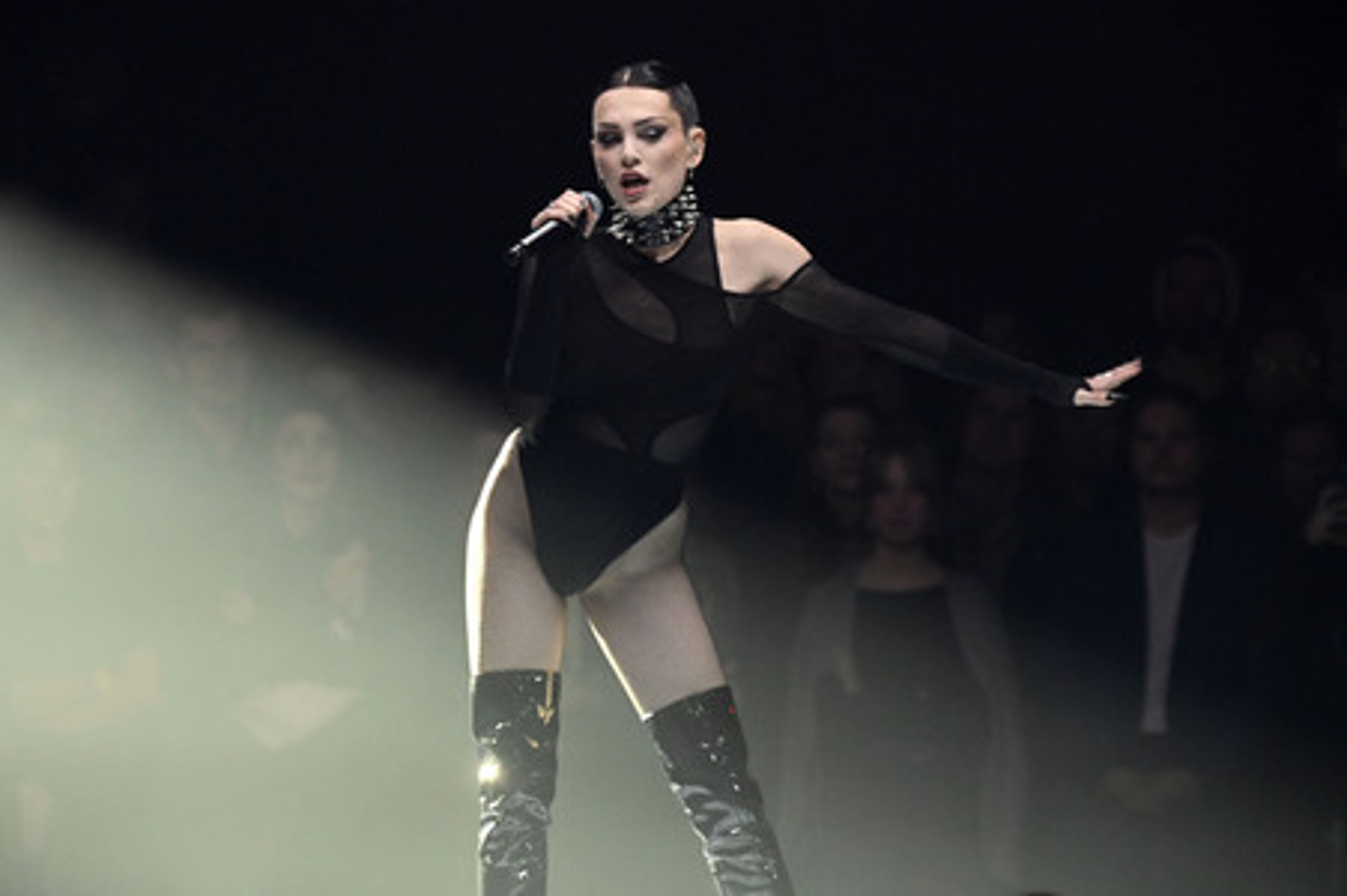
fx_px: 10469
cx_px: 674
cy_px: 448
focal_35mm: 280
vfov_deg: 4.9
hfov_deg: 7.4
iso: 5000
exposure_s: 1/500
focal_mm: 280
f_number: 5.6
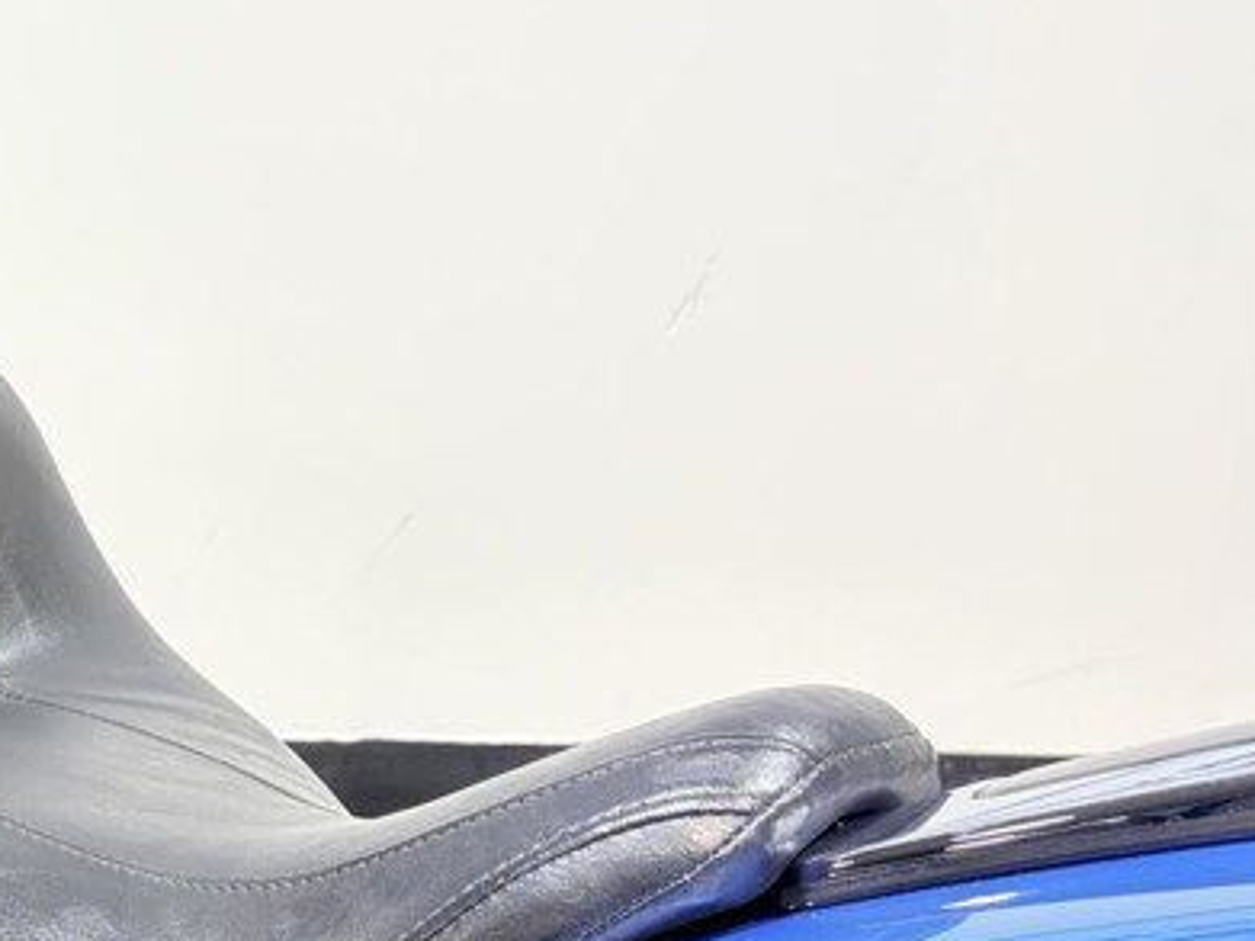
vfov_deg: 20.7
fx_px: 2573
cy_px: 536
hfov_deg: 23.7
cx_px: -432
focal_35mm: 71
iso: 50
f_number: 1.6
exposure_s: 1/120
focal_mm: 5.96
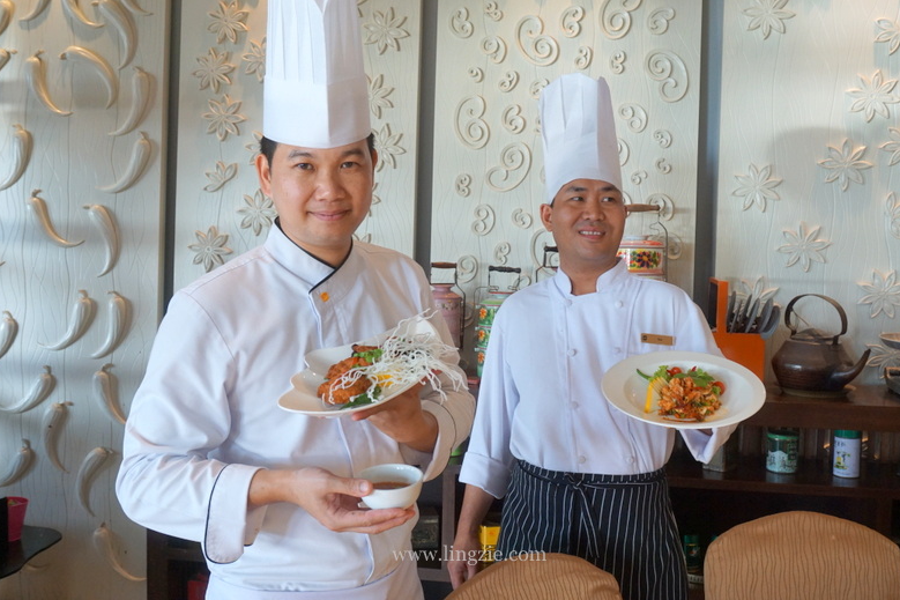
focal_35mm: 37
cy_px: 299
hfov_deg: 51.9
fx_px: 925
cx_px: 446
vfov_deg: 35.9
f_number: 6.3
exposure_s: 1/60
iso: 1000
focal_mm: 24
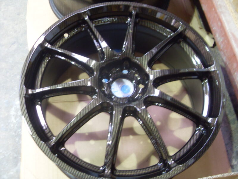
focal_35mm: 35
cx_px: 119
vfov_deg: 40.7
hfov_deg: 52.6
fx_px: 241
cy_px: 90
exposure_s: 1/6
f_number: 2.8
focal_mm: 6.3
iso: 200
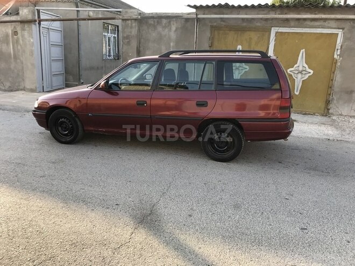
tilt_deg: -14.2
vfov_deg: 49.7
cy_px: 133
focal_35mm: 28
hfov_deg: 63.4
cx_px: 178
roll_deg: -3.5
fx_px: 287
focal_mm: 3.99
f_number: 1.8
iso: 20
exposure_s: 1/364
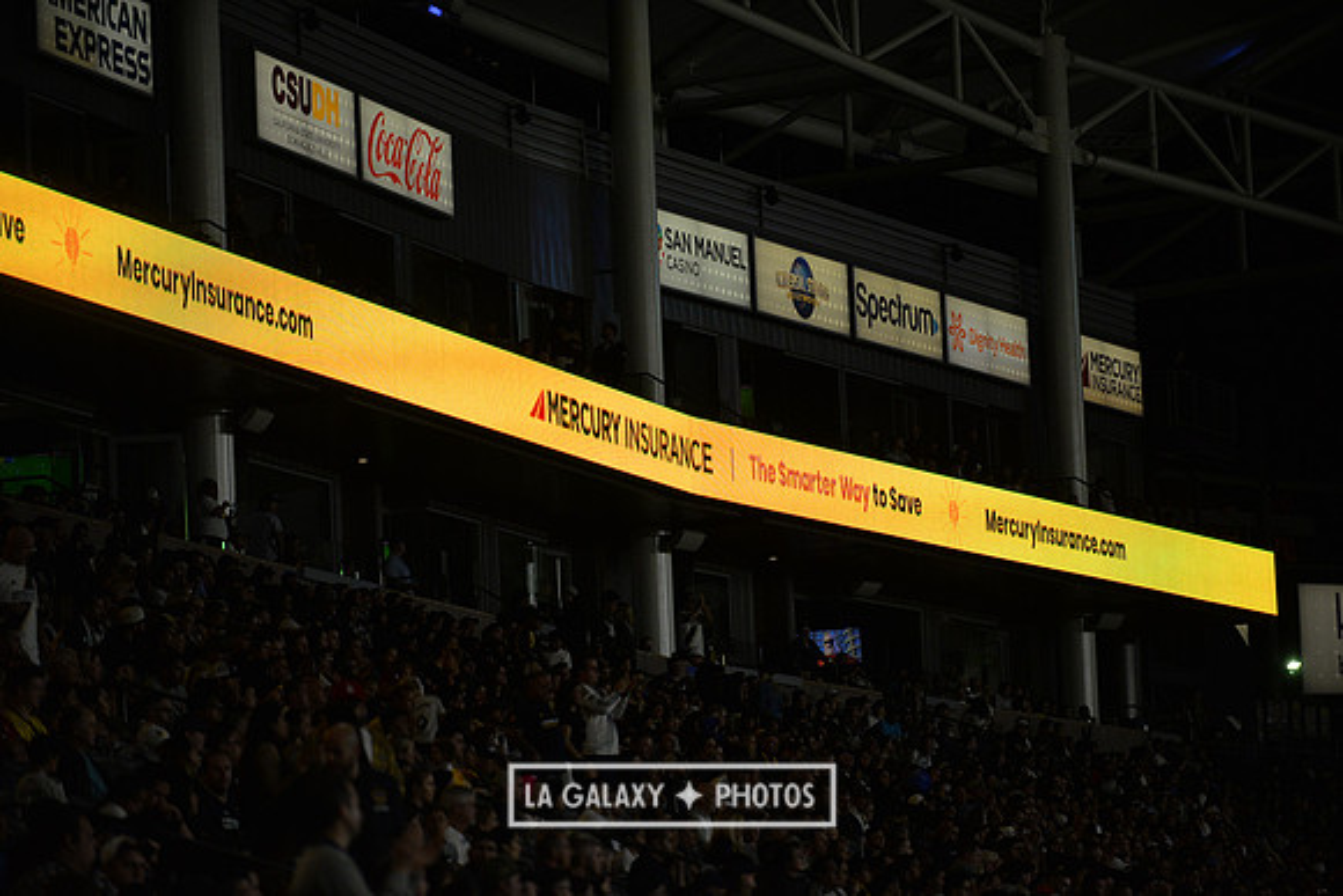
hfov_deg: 11.7
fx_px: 6530
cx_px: 672
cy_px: 448
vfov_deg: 7.9
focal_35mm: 175
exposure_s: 1/3200
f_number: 2.8
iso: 1600
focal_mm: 175
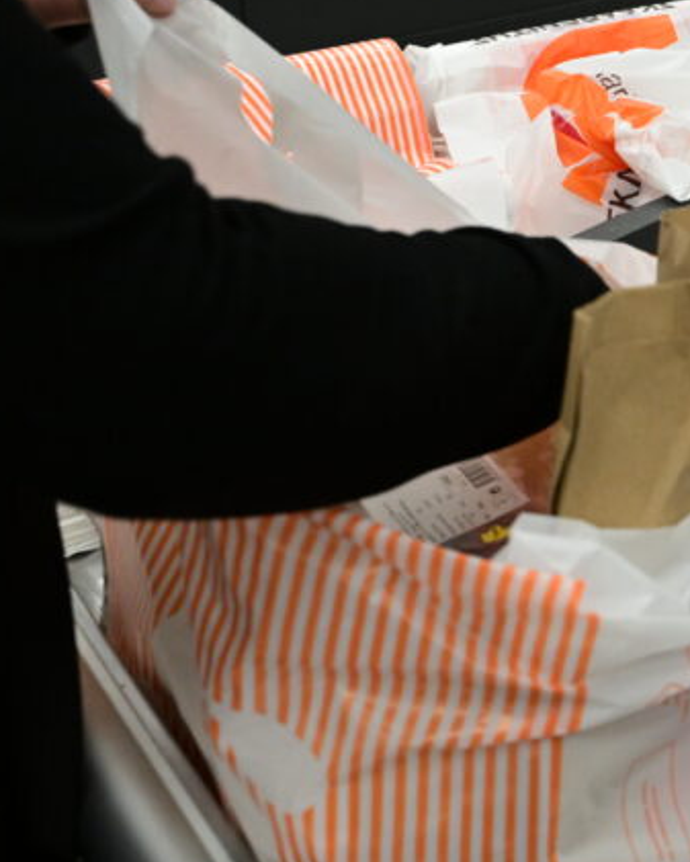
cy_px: 357
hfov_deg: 19.4
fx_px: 1863
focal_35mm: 73
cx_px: 891
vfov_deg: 26.0
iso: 3200
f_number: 6.3
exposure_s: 1/500
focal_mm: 32
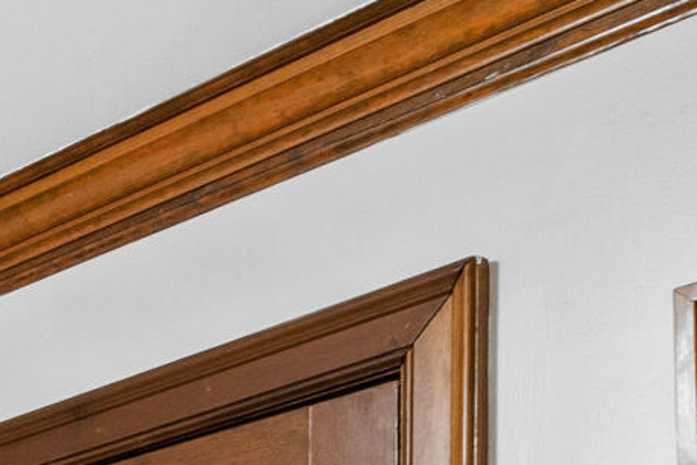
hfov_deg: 16.0
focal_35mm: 98
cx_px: -721
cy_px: 1096
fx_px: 1897
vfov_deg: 11.6
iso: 100
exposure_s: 3
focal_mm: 10
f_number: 8
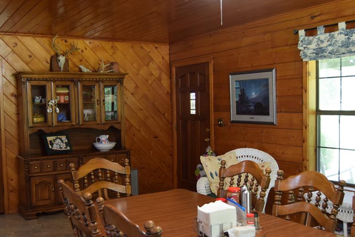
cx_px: 153
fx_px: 394
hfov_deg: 48.3
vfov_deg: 33.4
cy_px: 129
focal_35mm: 40
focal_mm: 20
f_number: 3.8
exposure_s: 1/60
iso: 800
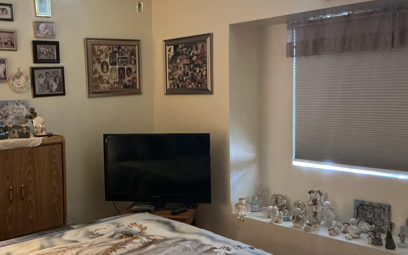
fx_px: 467
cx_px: 142
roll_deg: +1.8
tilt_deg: -4.5
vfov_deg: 30.5
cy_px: 124
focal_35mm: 42
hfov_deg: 46.6
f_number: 1.8
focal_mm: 3
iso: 320
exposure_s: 1/40
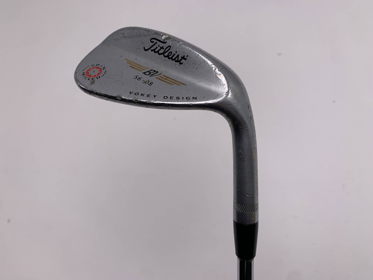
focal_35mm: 26
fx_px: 280
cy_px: 140
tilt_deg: -58.6
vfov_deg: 53.1
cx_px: 186
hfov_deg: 67.3
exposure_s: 1/422
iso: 25
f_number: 1.8
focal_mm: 4.25
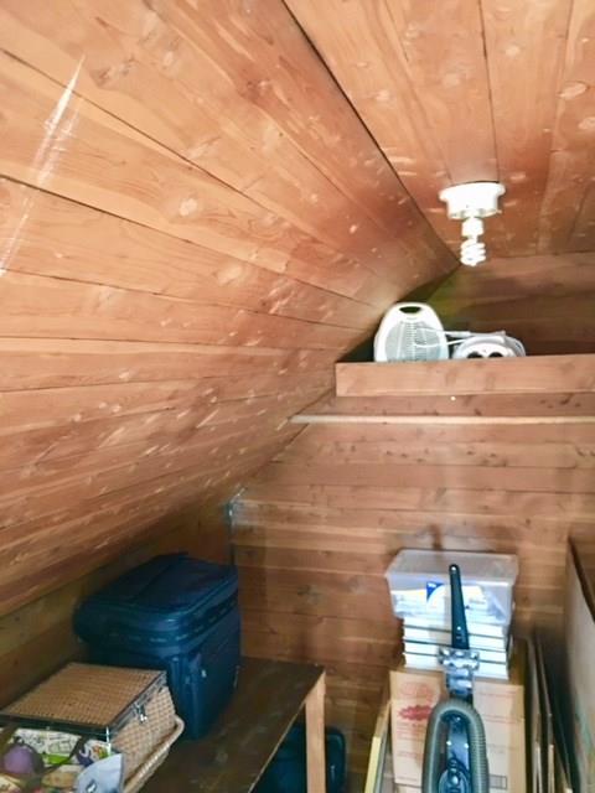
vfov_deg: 61.7
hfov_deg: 48.2
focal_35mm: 29
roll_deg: +1.1
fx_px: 665
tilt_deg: -3.8
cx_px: 298
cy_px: 396
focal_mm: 4.15
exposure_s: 1/4
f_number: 2.2
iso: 125
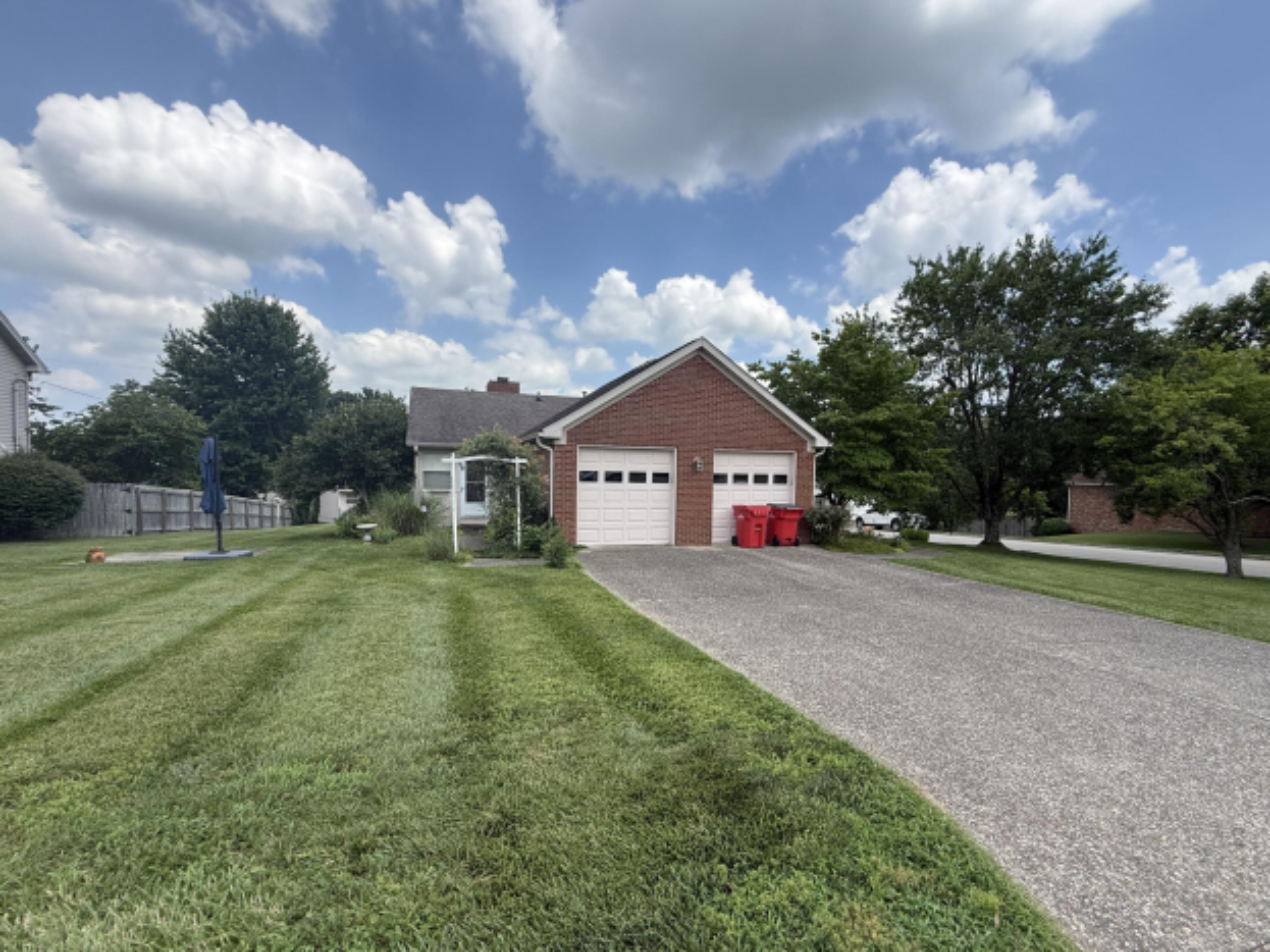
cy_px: 497
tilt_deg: -3.0
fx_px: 550
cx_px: 645
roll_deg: -0.6
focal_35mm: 15
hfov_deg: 98.2
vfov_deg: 81.7
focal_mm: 2.22
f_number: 2.2
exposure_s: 1/1339
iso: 50
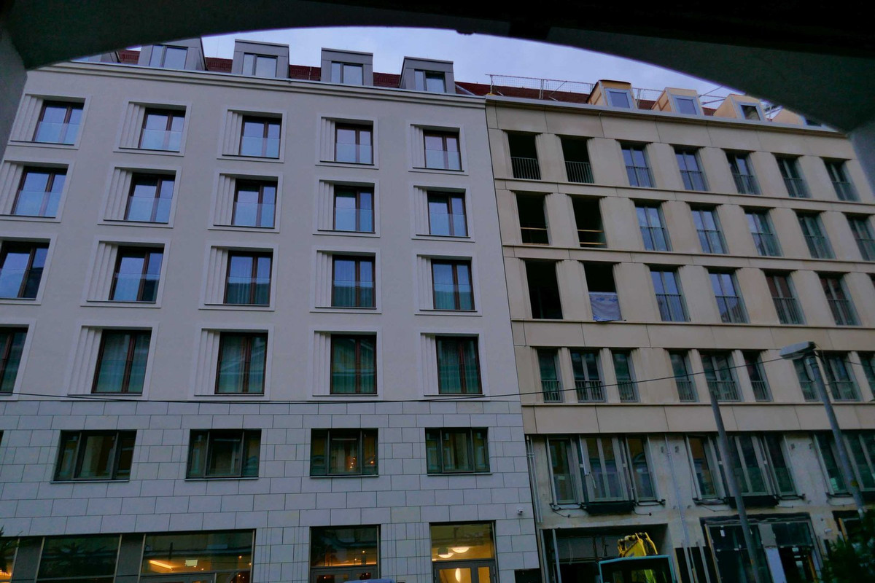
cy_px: 292
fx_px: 608
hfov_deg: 71.5
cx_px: 438
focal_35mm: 25
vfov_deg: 51.3
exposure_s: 1/160
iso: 500
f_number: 2.8
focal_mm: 9.1
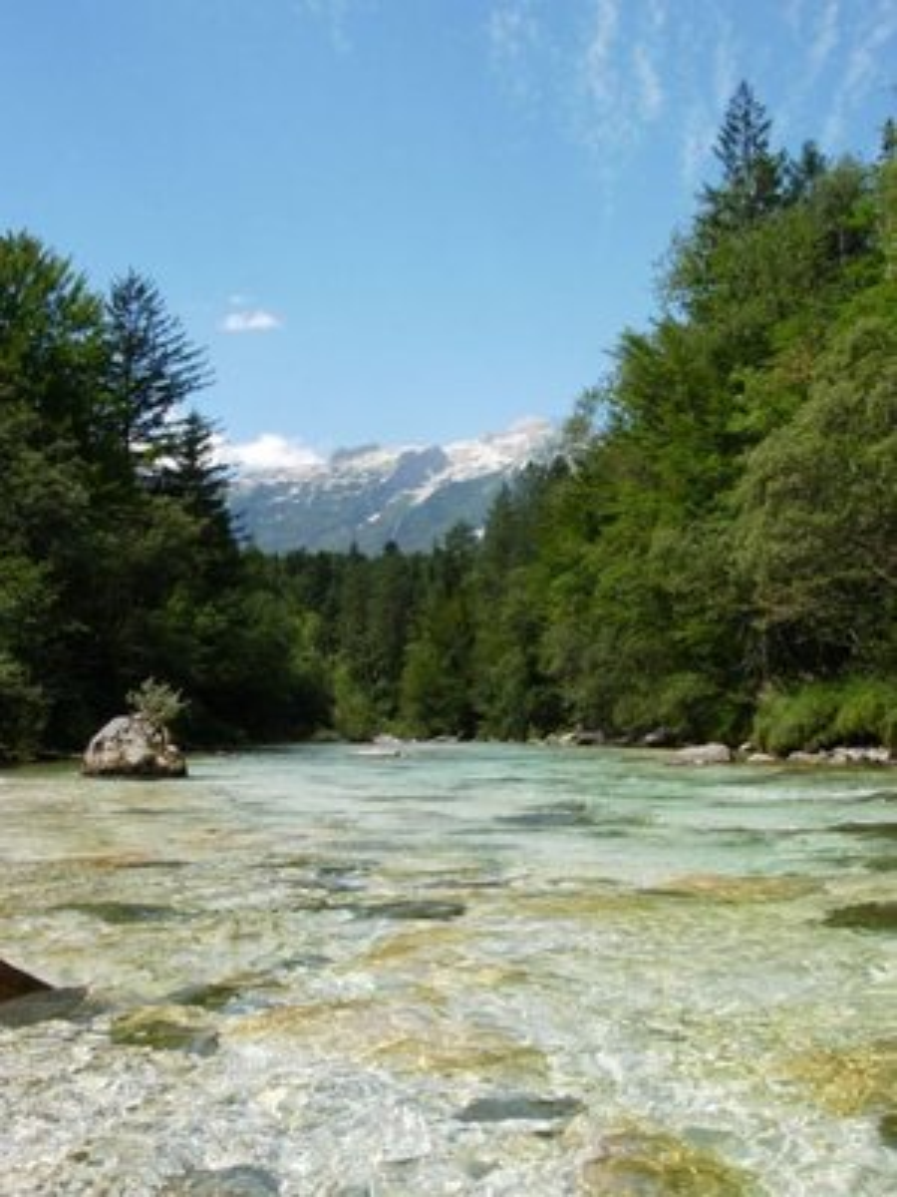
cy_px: 598
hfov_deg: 37.7
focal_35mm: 38
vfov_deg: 49.0
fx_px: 1313
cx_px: 448
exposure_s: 1/456
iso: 79
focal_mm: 7.8
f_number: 4.8
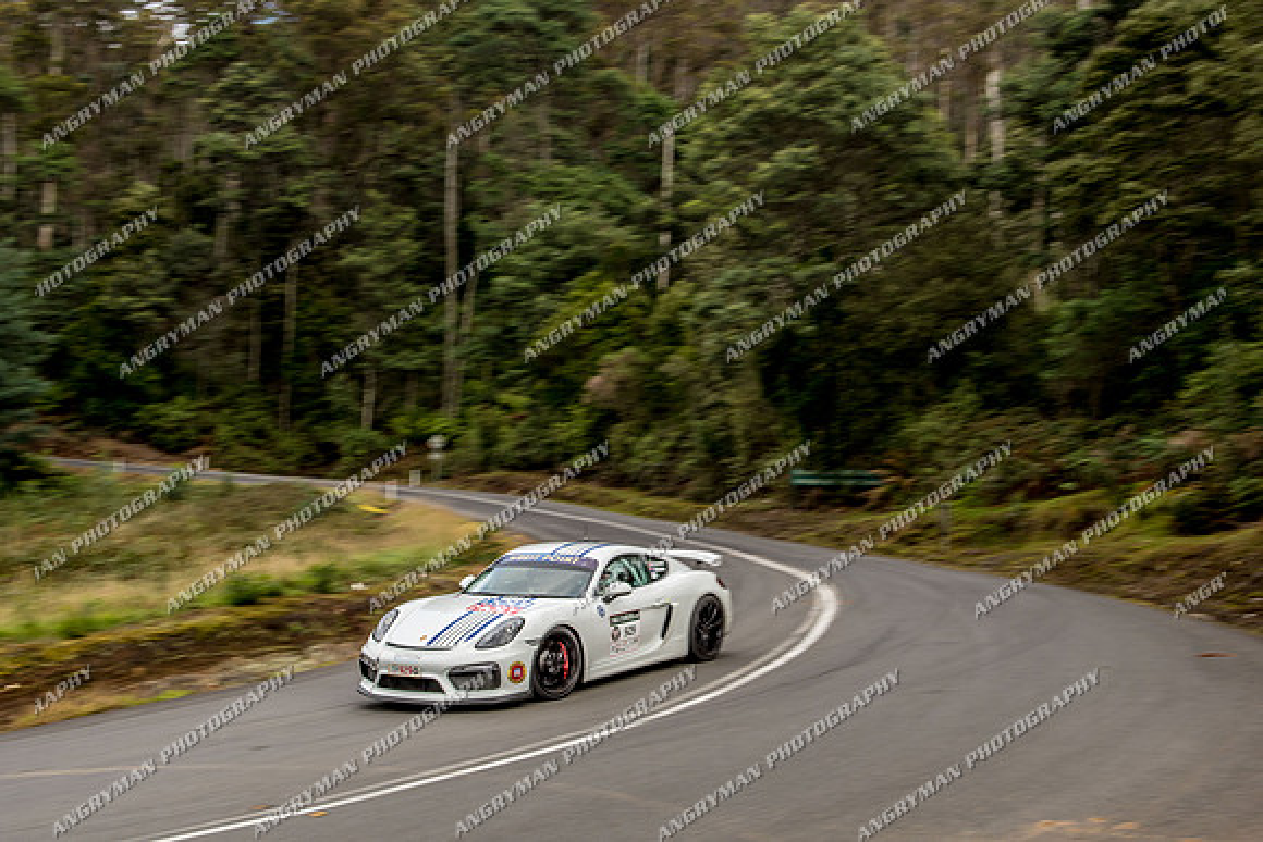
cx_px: 662
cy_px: 441
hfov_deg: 44.4
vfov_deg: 30.5
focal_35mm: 44
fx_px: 1545
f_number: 8
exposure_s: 1/100
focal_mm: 28
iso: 80
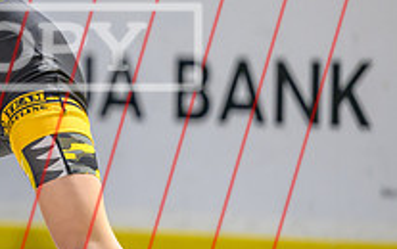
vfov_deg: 2.7
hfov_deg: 4.3
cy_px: 60
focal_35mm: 483
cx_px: -155
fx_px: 5233
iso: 3600
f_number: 2.8
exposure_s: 1/800
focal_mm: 160
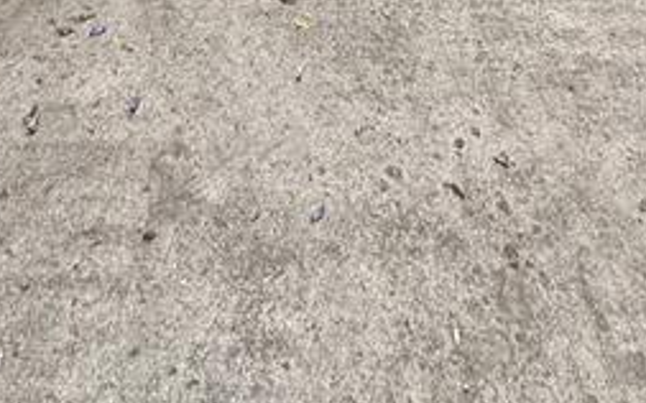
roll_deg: -1.9
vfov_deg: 16.2
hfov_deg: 44.4
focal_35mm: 45
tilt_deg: -0.9
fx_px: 792
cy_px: -515
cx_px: 329
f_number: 2.2
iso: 64
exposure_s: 1/147
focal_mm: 2.22
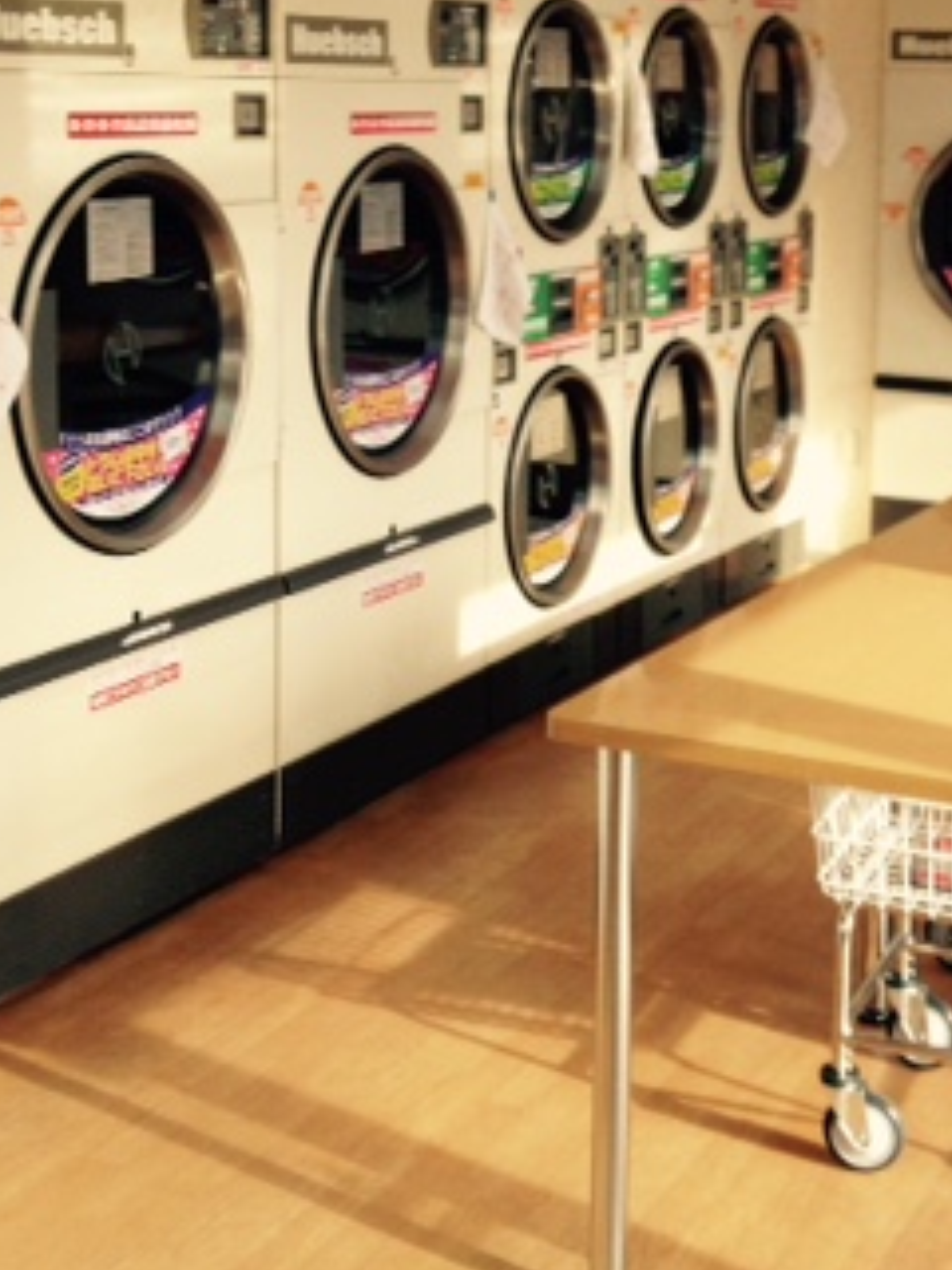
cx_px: 619
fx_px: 2567
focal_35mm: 70
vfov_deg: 27.4
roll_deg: -1.3
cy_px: 333
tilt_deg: -5.3
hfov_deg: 21.0
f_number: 2.4
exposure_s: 1/154
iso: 50
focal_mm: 4.28
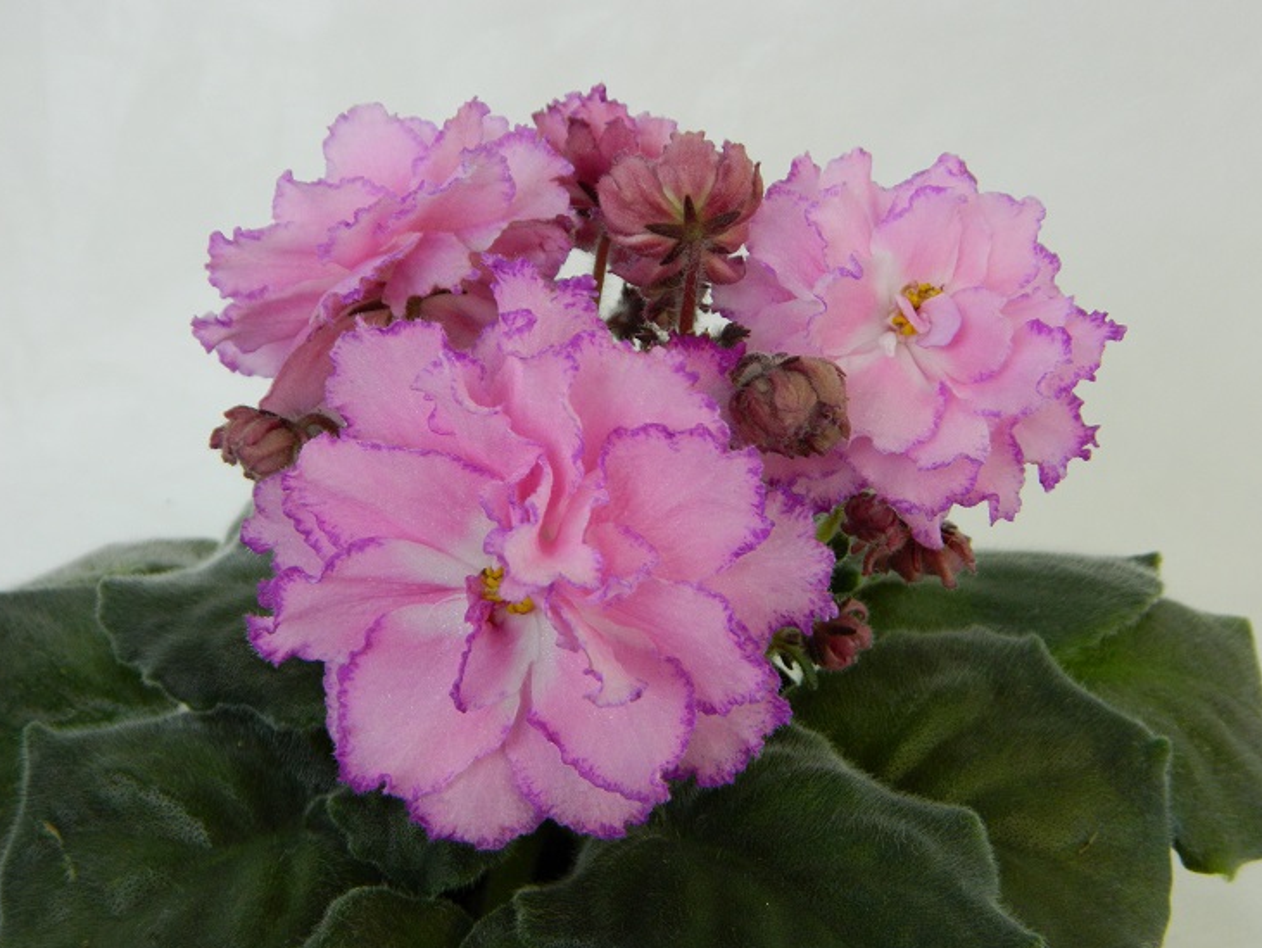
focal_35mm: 50
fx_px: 1824
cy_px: 490
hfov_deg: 38.2
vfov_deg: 29.1
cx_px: 622
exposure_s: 1/50
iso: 180
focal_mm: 8.4
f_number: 3.6
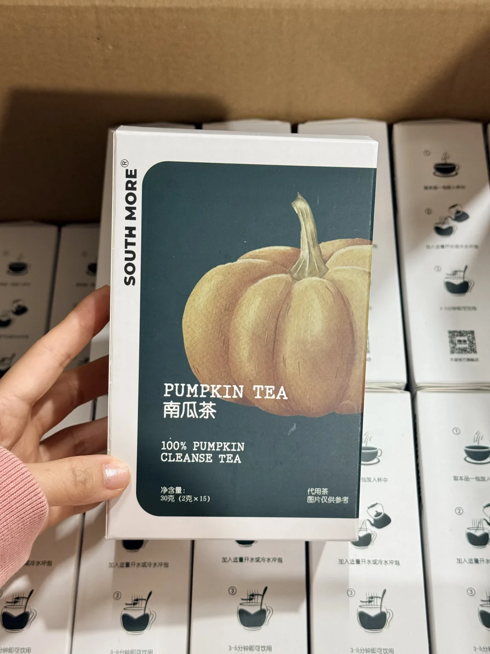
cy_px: 327
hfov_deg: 30.3
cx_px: 245
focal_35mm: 48
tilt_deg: -64.3
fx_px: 906
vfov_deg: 39.7
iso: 100
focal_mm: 6.76
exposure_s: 1/50
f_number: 1.78
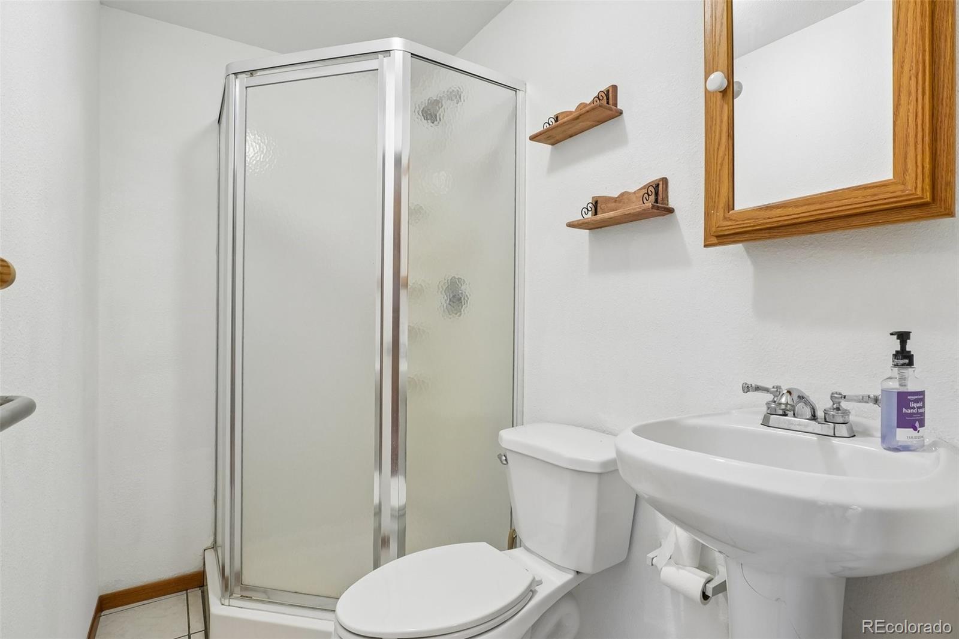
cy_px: 320
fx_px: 439
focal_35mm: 16
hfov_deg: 95.0
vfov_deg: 72.0
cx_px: 480
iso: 500
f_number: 8
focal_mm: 11
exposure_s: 1/10
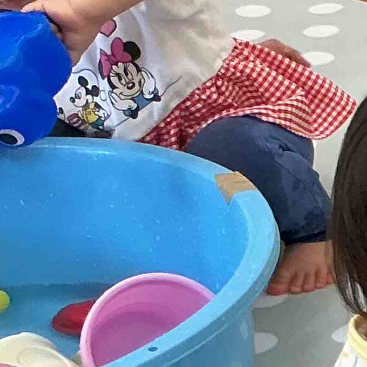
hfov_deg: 9.7
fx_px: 1823
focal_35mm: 152
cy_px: 295
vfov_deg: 11.5
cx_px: 982
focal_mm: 3
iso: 64
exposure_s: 1/60
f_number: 1.8
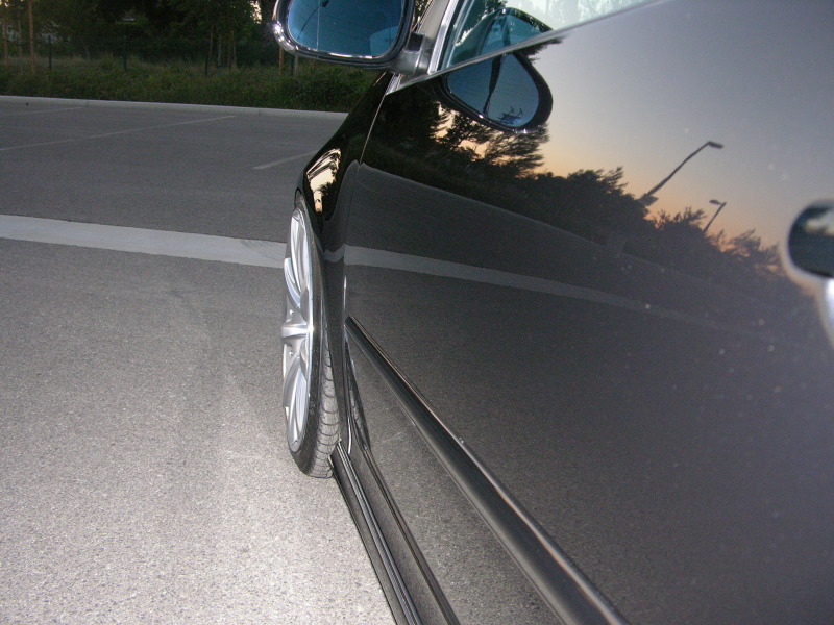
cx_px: 417
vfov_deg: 40.7
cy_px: 312
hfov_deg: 52.6
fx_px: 843
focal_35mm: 35
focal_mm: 9
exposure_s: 1/60.1
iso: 200
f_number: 2.8
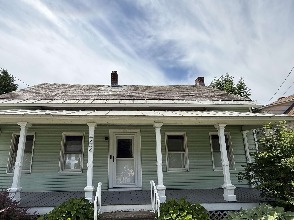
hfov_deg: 87.5
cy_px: 133
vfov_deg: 70.8
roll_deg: -0.2
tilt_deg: +12.5
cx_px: 132
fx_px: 153
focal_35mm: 18
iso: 64
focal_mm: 2.22
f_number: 2.2
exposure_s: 1/2506
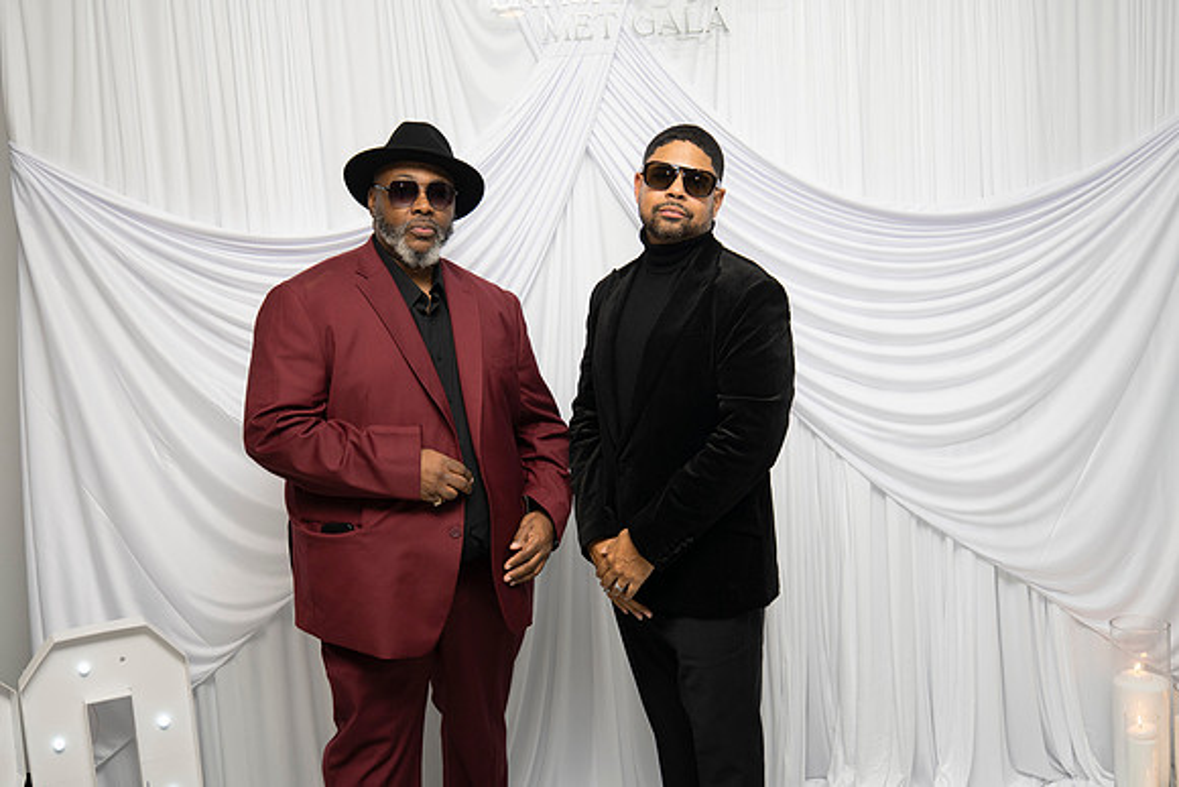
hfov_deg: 47.4
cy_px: 394
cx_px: 590
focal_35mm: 41
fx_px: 1343
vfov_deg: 32.6
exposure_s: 1/160
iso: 800
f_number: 4.7
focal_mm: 40
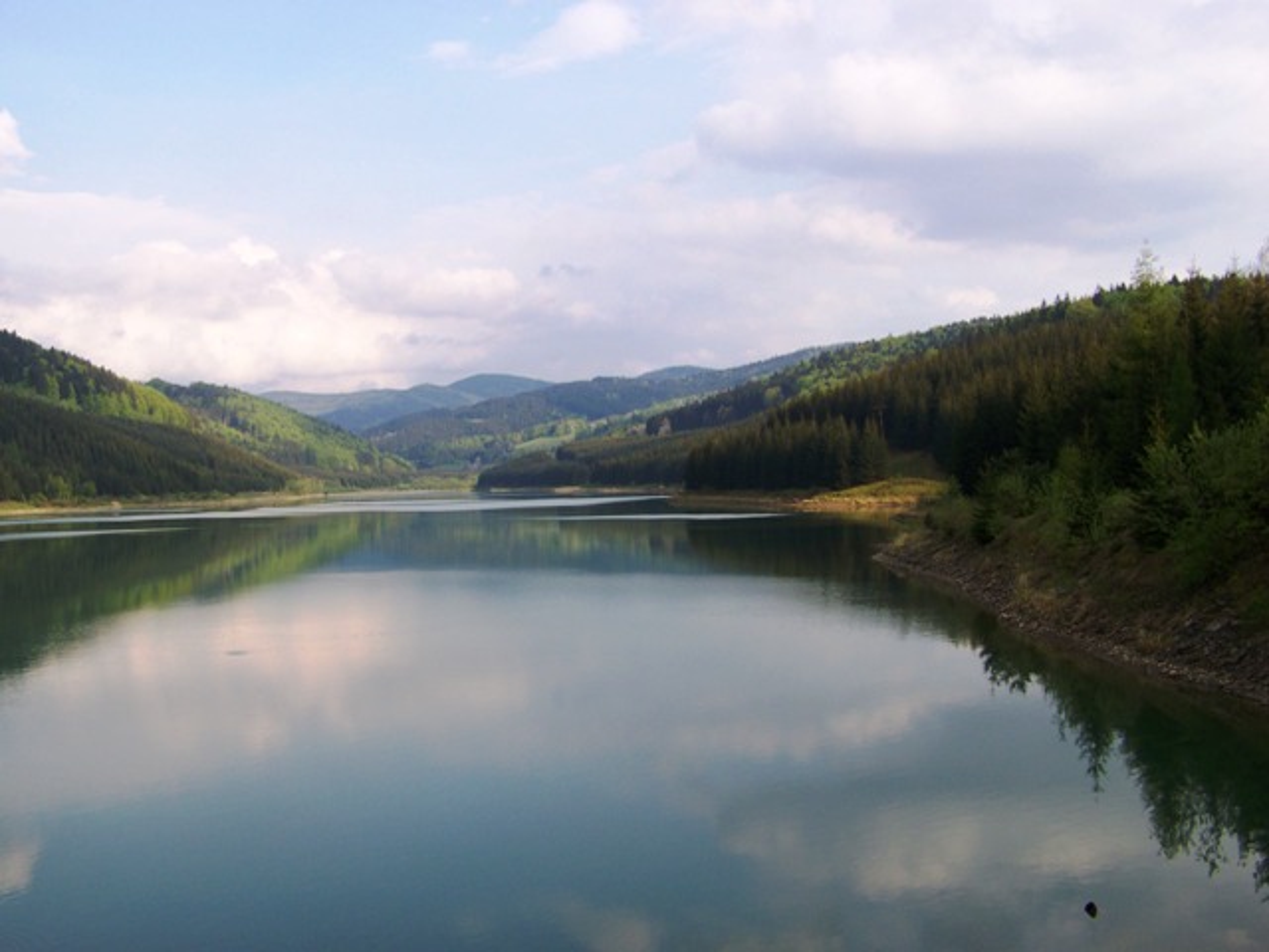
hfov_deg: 49.0
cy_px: 476
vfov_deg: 37.7
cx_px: 634
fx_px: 1393
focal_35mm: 38
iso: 64
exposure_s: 1/250
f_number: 4
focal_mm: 6.3
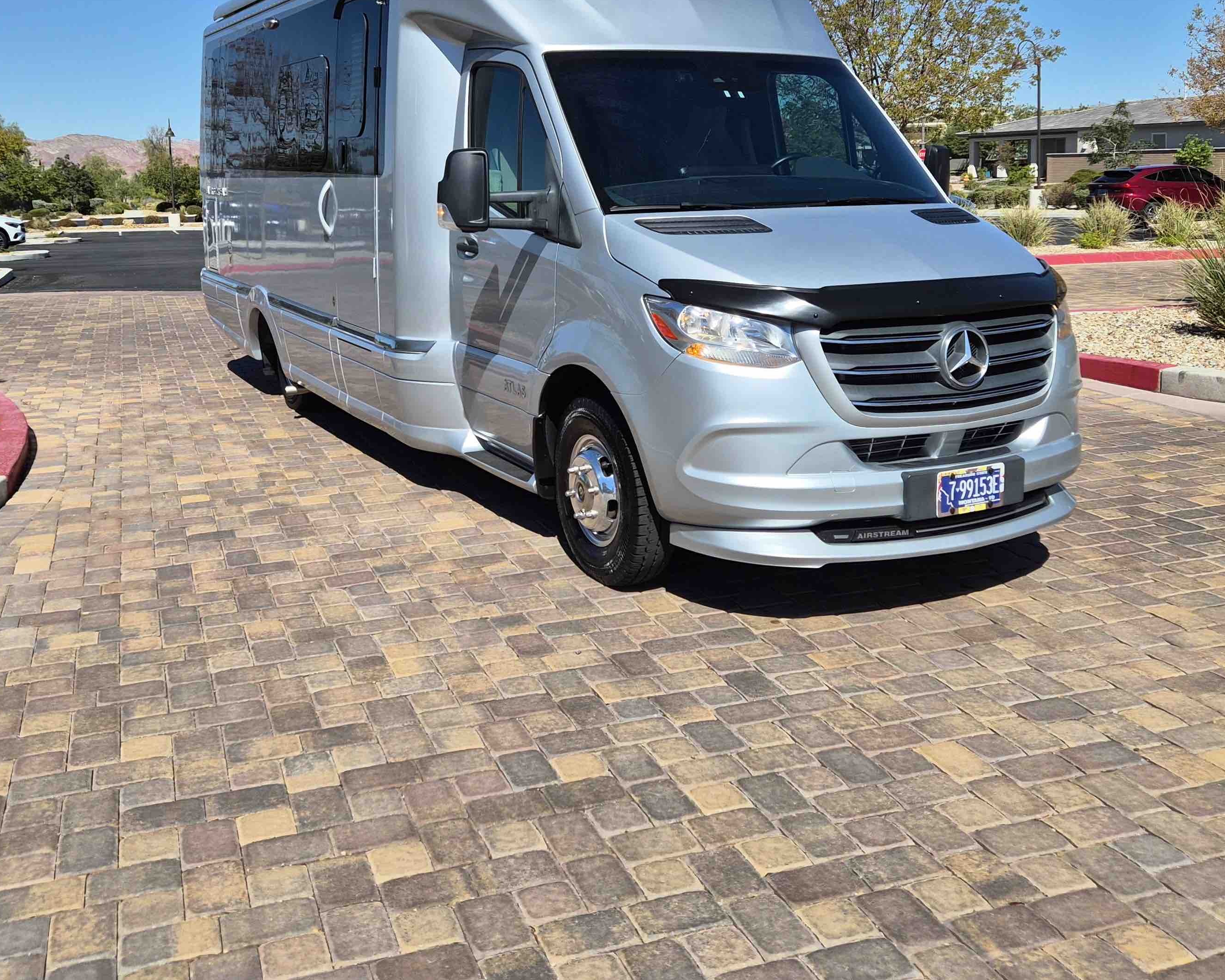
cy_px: 285
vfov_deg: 42.4
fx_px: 1233
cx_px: 552
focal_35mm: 34
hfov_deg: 52.8
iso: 80
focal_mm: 5.4
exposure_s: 1/7696
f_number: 1.8
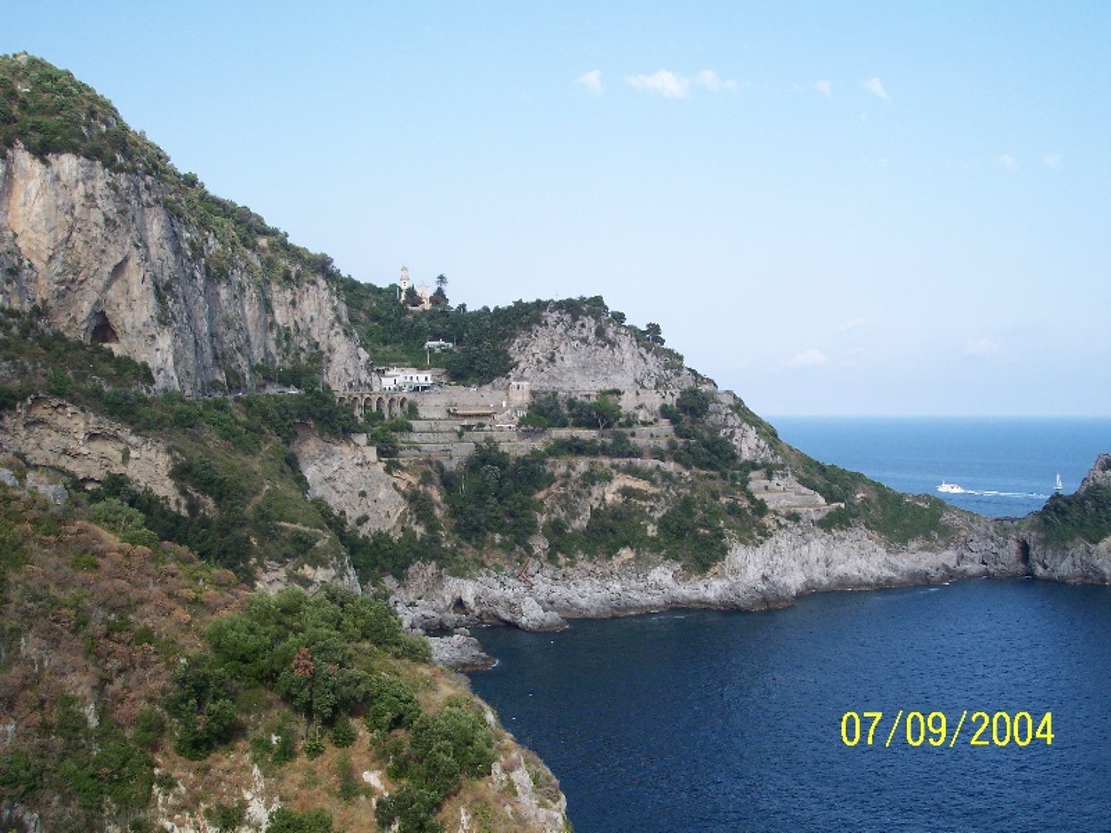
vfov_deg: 37.7
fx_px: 1220
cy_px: 416
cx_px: 556
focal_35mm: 38
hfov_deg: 49.0
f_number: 4.8
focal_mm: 8
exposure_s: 1/350
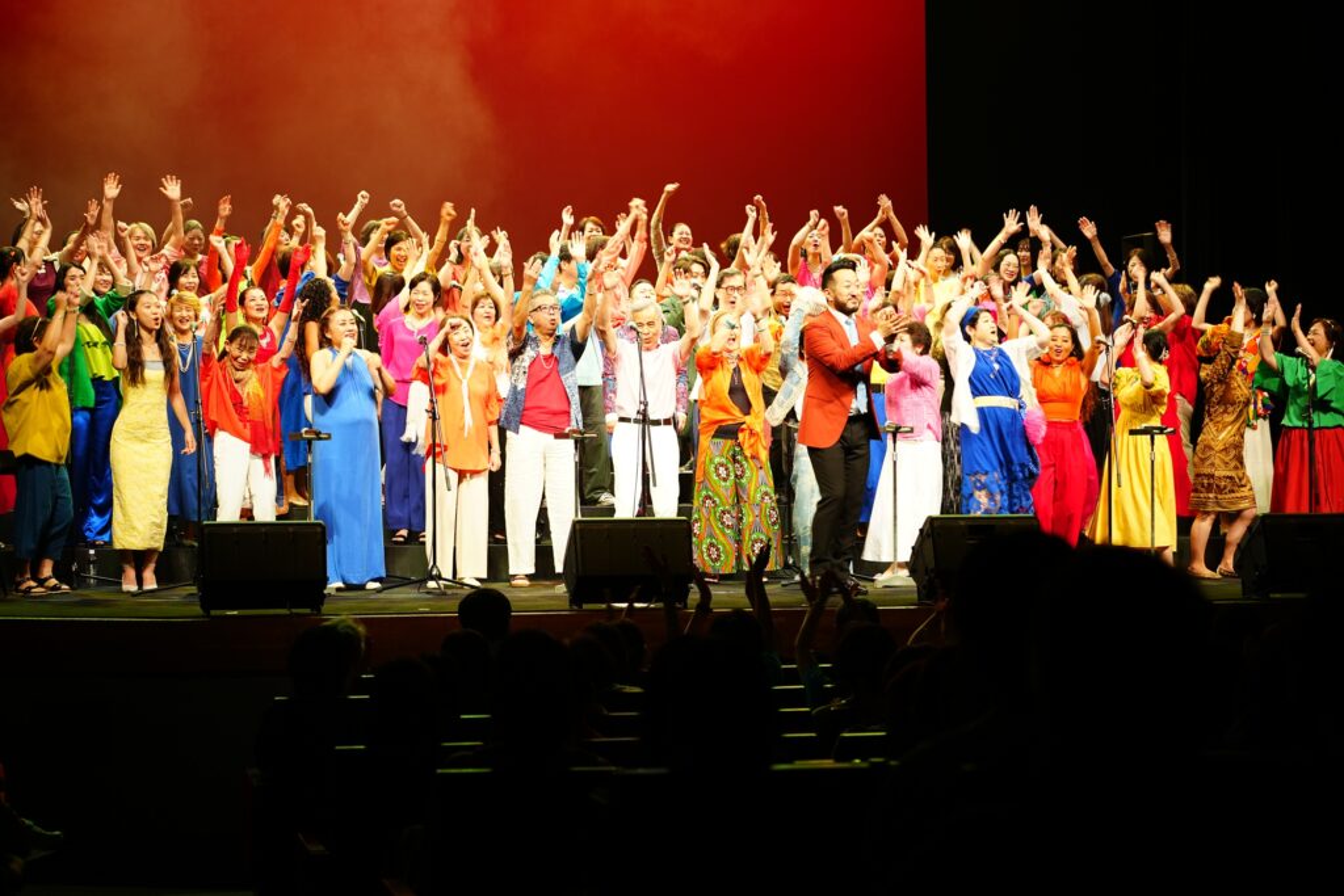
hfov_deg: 28.8
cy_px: 448
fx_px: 2614
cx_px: 672
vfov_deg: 19.5
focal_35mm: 70
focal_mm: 70
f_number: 4.5
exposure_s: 1/50
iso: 640
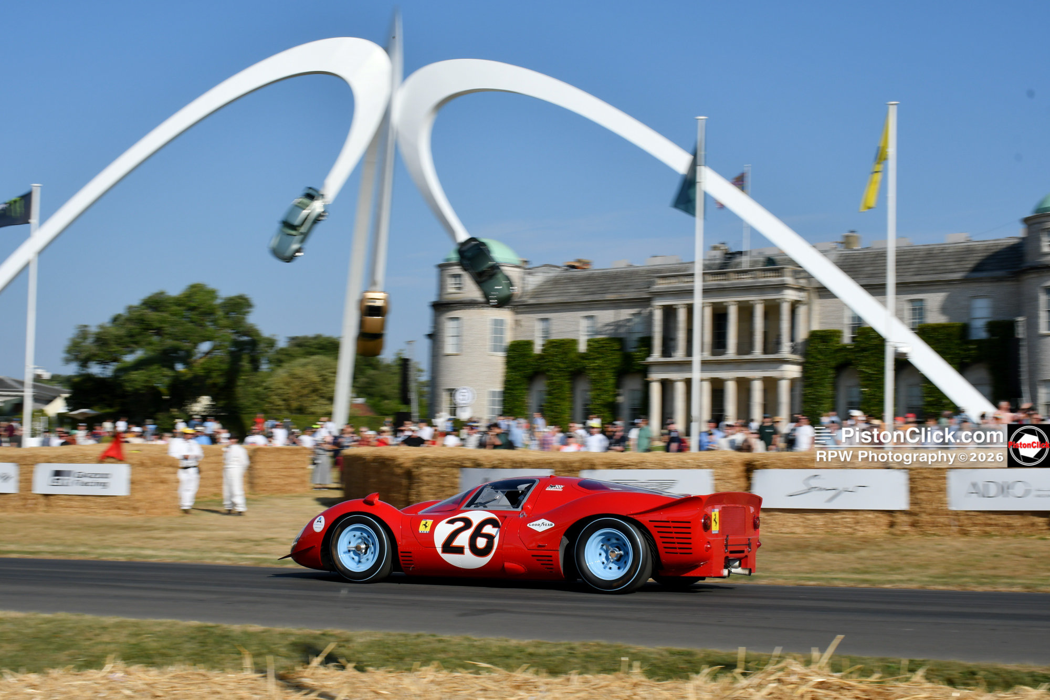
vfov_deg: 23.8
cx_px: 525
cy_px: 350
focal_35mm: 57
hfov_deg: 35.1
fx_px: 1662
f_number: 13
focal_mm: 38
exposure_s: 1/320
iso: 125
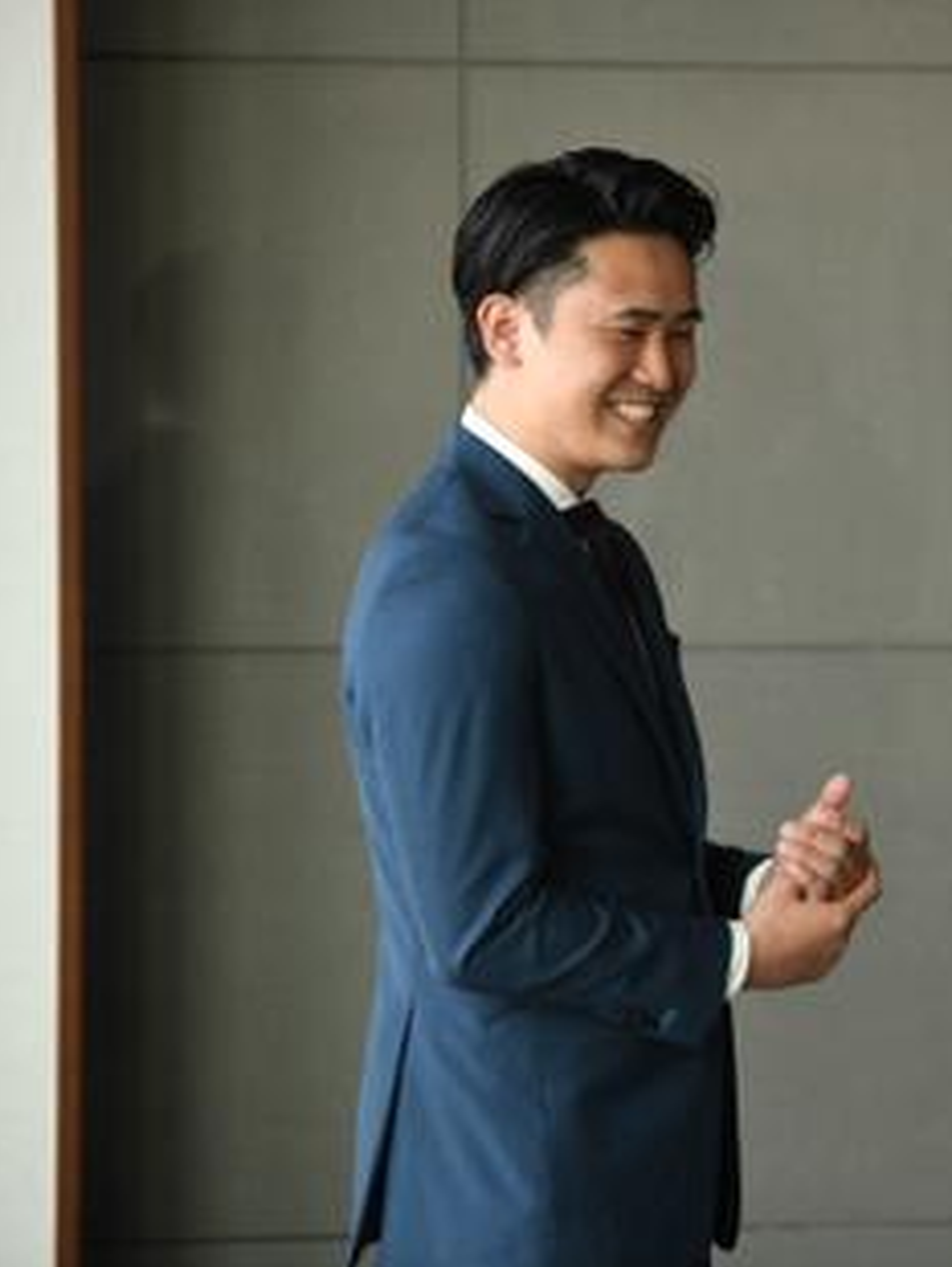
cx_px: 927
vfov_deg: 9.4
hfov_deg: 7.0
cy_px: 636
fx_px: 7727
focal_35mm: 211
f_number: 4.5
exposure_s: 1/320
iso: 640
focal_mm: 145
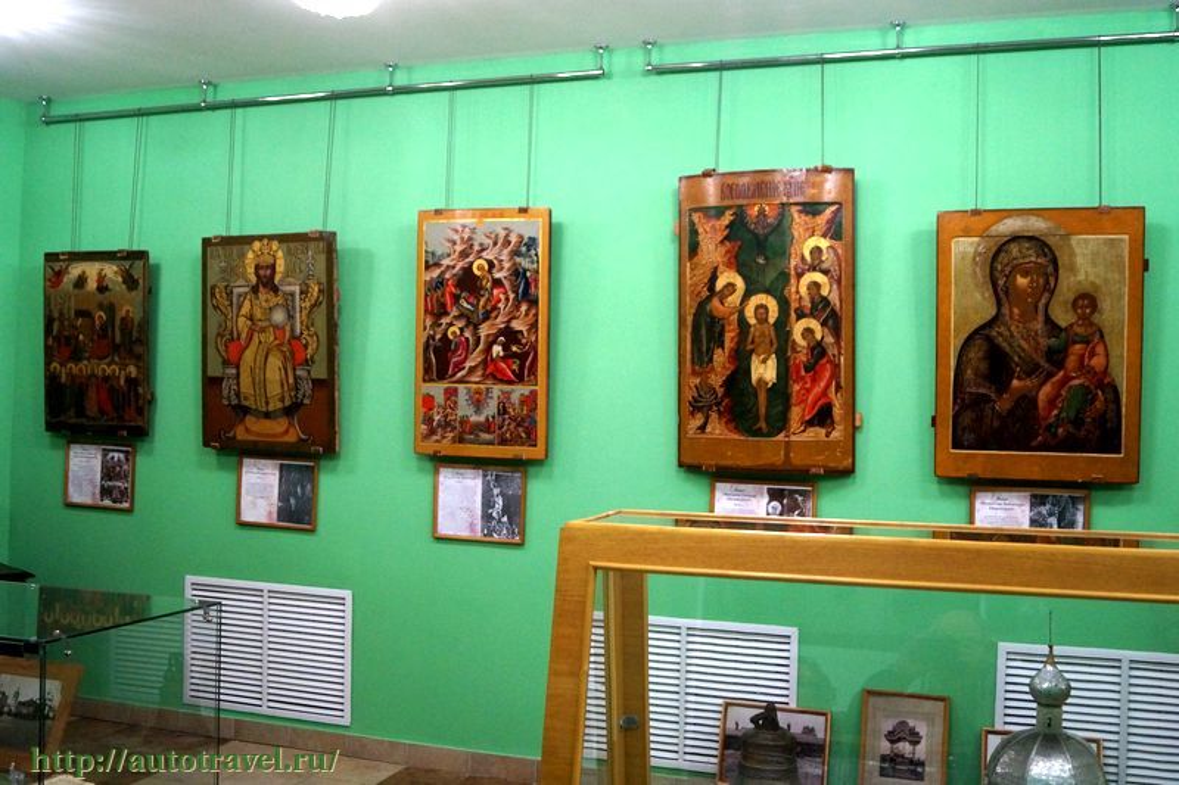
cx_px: 590
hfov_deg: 57.2
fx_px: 1080
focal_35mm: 33
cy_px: 392
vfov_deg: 40.0
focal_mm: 22
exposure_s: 1/160
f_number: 4
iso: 1600
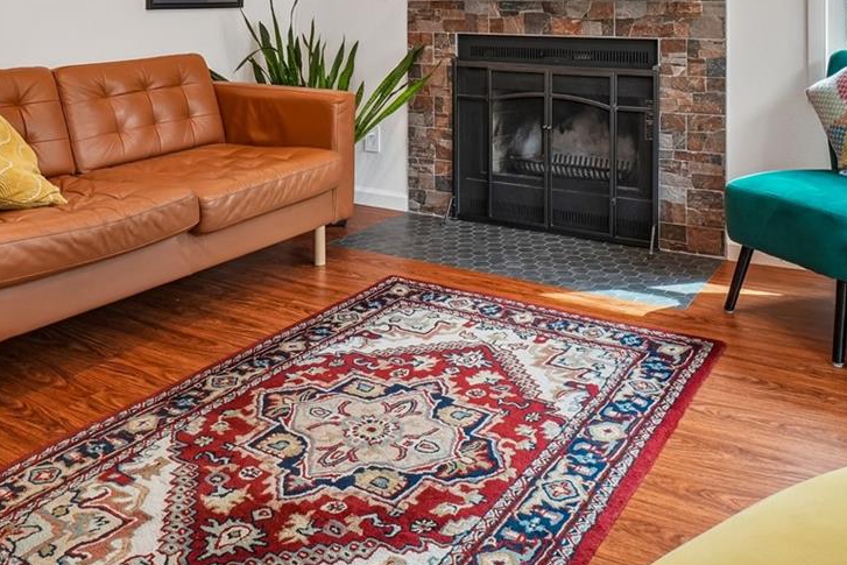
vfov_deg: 36.0
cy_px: -1
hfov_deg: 56.9
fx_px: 777
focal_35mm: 33
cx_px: 497
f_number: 8
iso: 400
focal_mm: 10
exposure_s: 1/25
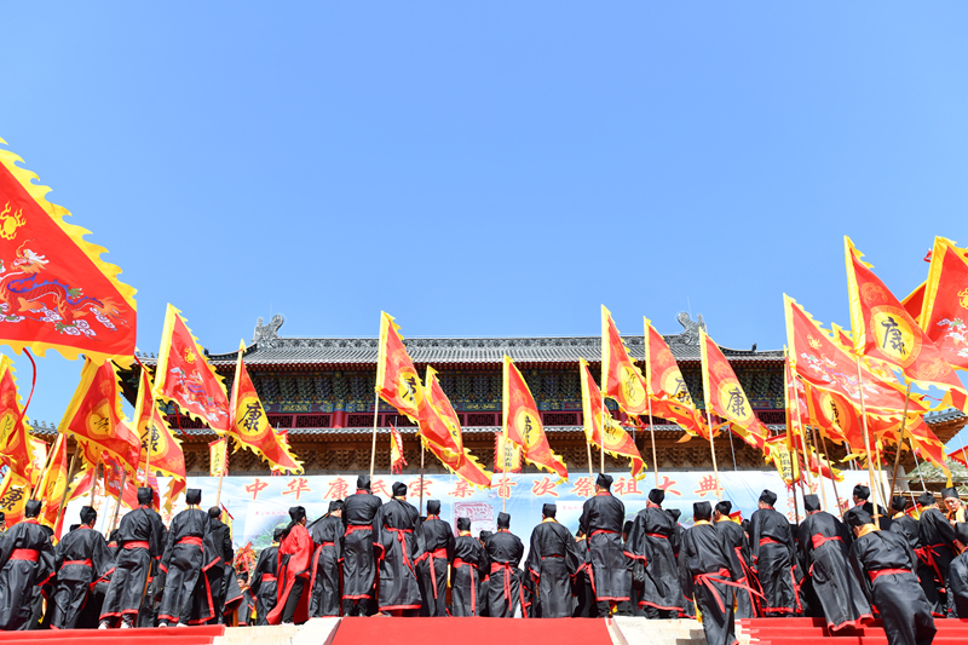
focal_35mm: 32
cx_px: 484
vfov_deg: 41.1
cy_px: 322
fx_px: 860
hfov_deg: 58.7
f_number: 8
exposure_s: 1/250
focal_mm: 32
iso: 200
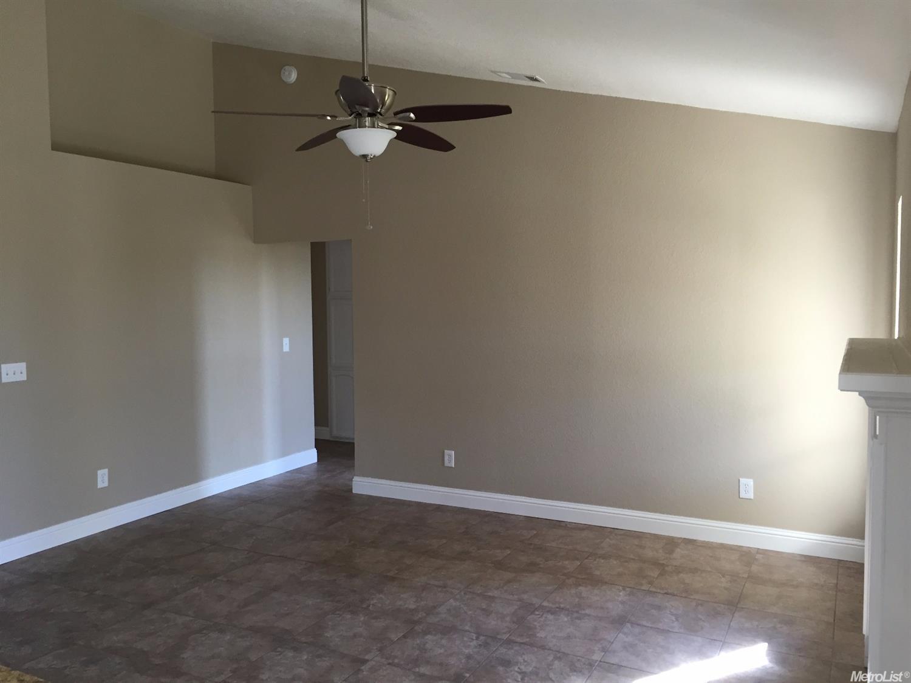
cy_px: 342
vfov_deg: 48.2
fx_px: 763
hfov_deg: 61.7
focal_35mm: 29
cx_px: 456
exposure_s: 1/30
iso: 40
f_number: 2.2
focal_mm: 4.15
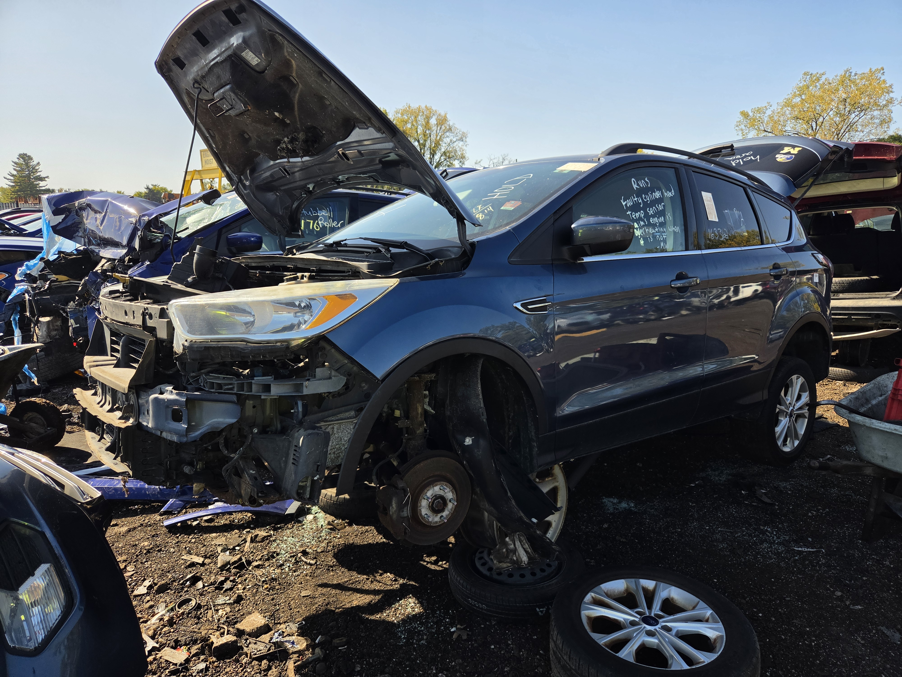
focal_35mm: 23
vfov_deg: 58.9
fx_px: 599
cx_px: 451
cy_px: 338
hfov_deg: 73.9
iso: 80
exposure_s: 1/2628
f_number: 1.8
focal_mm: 5.4
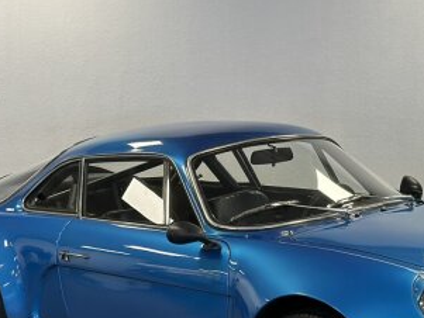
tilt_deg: -10.4
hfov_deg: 19.2
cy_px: 242
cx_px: 254
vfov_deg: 14.5
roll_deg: +1.3
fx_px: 1250
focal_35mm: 102
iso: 125
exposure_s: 1/92
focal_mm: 6.86
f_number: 1.78
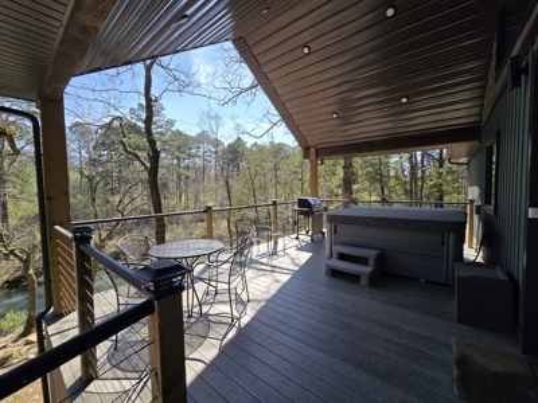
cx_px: 269
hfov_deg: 106.2
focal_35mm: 13
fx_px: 202
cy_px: 202
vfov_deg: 89.9
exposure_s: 1/1030
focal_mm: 2.2
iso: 50
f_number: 2.2
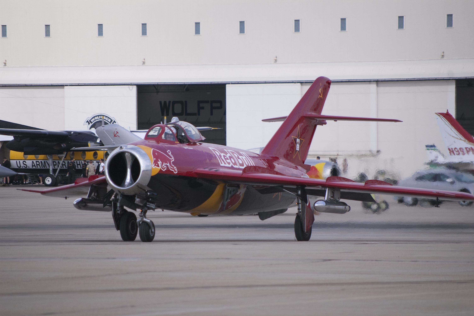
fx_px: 3951
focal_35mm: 300
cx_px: 237
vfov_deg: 4.6
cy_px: 158
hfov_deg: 6.9
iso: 200
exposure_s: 1/1600
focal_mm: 200
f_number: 5.6
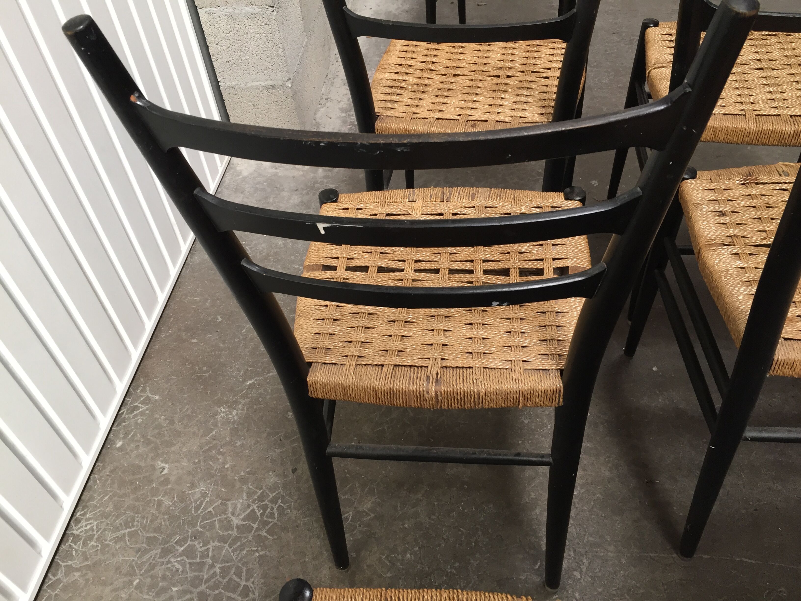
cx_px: 400
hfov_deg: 61.7
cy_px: 300
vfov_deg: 48.2
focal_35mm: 29
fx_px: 671
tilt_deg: -47.2
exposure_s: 1/33
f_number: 2.2
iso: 40
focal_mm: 4.15
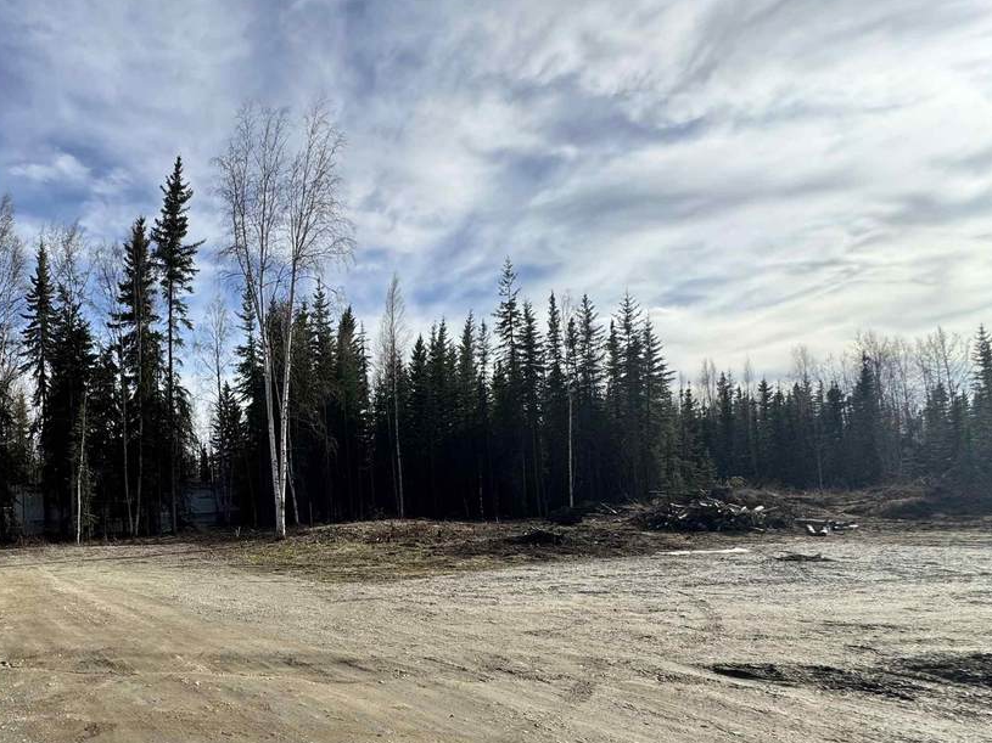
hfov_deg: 70.0
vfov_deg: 60.0
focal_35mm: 22
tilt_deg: +3.9
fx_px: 630
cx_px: 220
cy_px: 478
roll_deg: +1.6
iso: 50
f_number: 2.2
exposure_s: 1/1506
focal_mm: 2.22
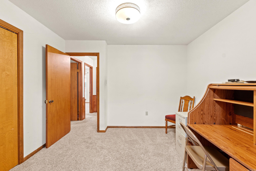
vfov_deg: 77.3
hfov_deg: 100.4
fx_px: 107
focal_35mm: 15
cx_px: 128
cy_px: 86
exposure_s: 1.6
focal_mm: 10
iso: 320
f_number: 9
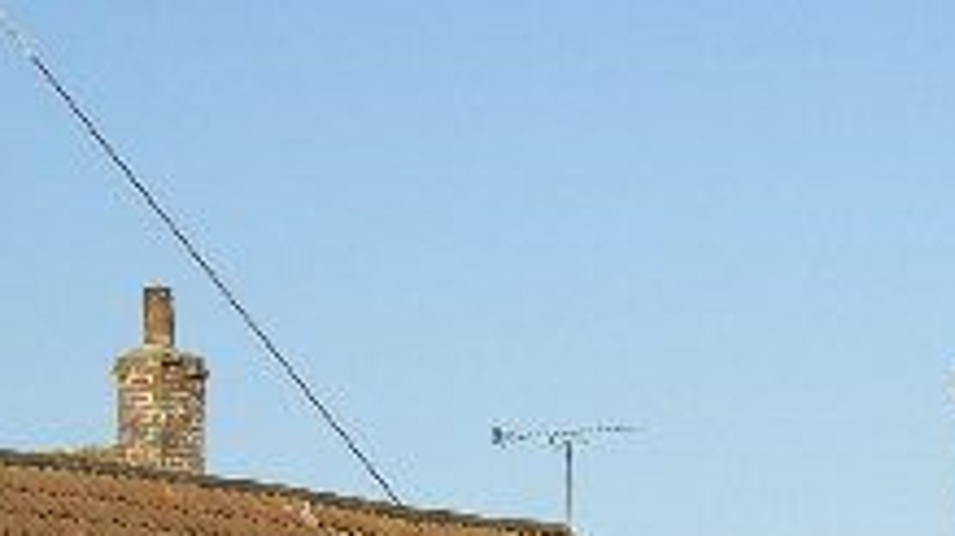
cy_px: 580
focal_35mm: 229
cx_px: 1221
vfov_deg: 5.3
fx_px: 5797
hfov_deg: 9.3
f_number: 11
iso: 100
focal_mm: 50
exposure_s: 1/160
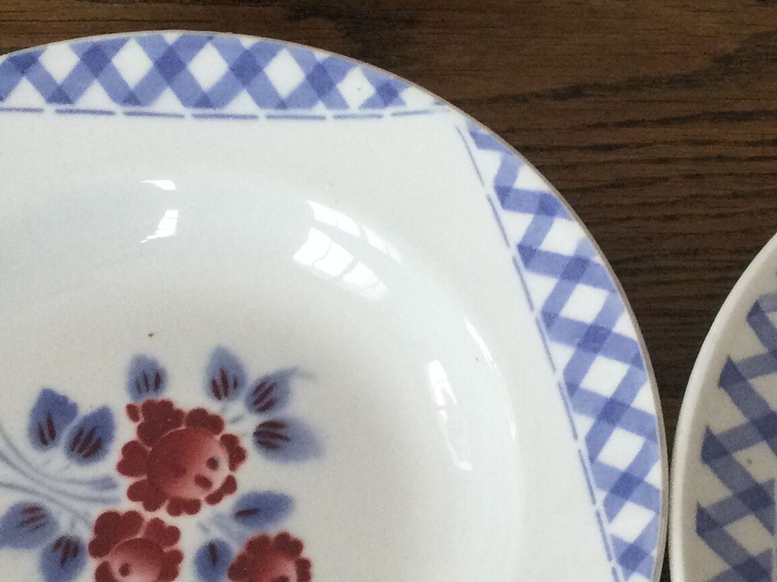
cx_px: 578
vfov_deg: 16.8
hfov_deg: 22.1
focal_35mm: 88
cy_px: 249
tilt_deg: -63.3
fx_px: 1975
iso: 64
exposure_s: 1/33
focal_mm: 3.3
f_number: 2.4
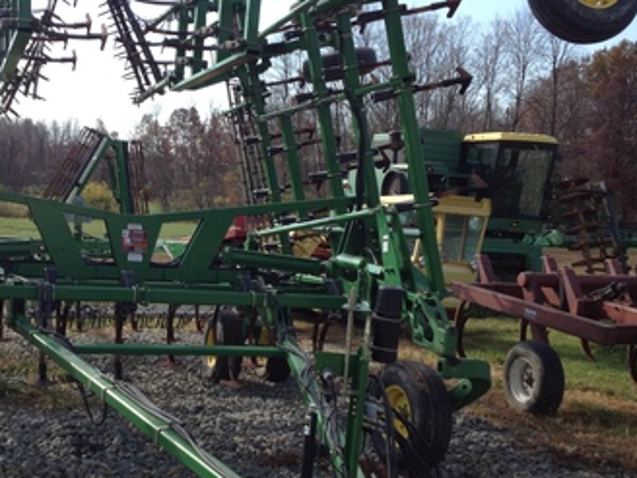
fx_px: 1067
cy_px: 235
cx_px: 196
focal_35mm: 58
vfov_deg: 25.2
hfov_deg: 32.9
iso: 50
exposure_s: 1/1004
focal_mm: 4.28
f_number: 2.4
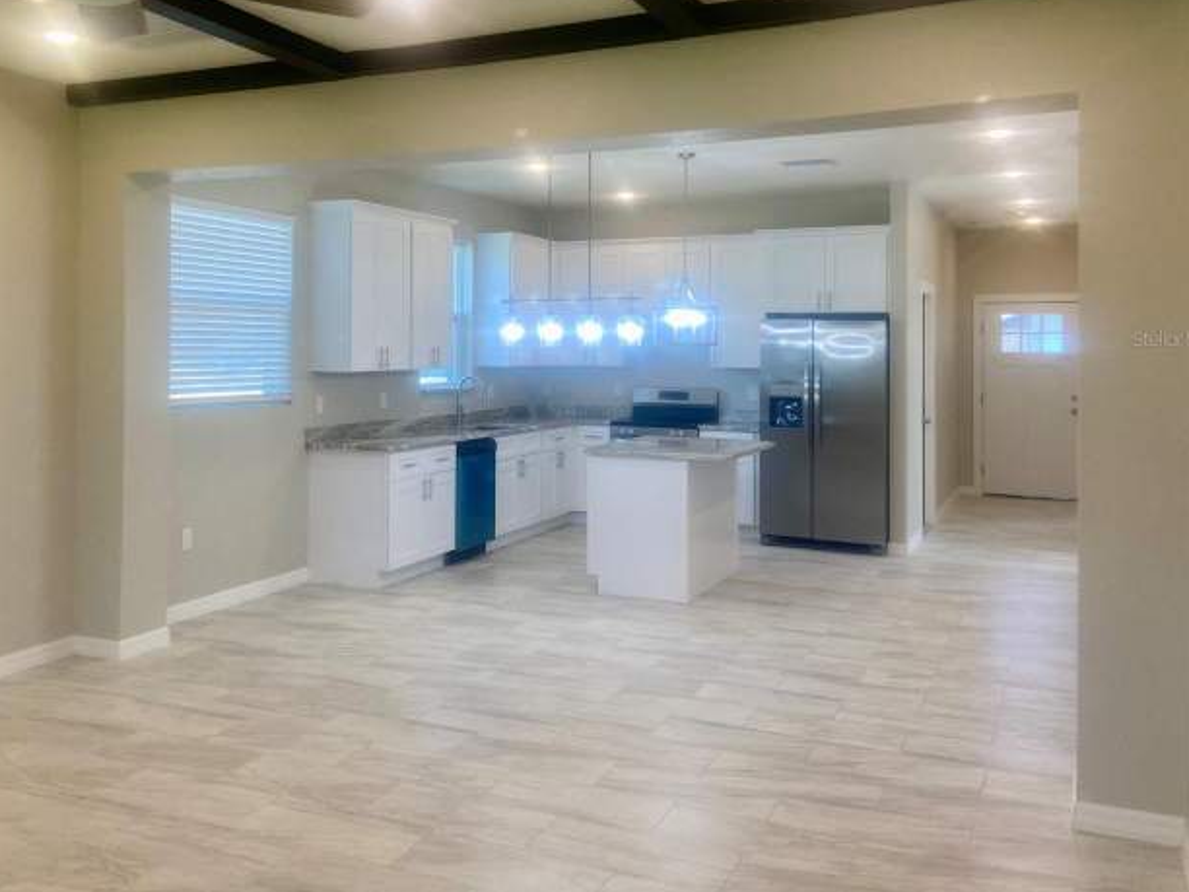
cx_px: 447
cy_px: 338
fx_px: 1168
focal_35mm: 34
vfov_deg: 41.5
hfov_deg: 53.4
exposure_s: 1/120
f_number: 1.8
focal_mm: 4.25
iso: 80
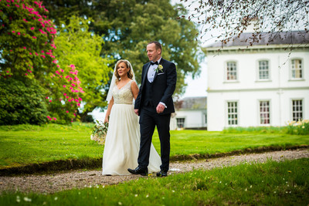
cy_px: 107
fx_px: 888
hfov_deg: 19.7
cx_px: 148
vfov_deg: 13.2
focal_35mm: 103
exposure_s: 1/640
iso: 160
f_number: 2.8
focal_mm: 98
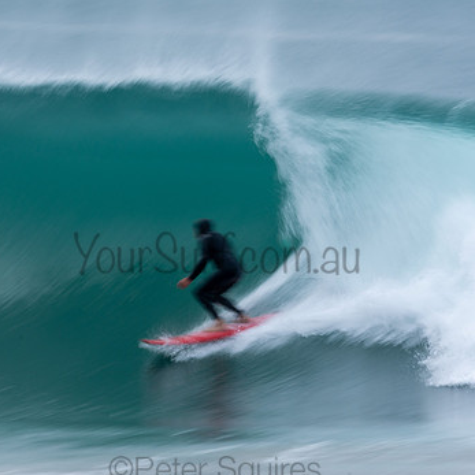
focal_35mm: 1066
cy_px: 242
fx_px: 16549
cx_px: 215
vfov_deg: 1.6
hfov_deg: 1.6
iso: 100
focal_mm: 500
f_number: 22
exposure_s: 1/20
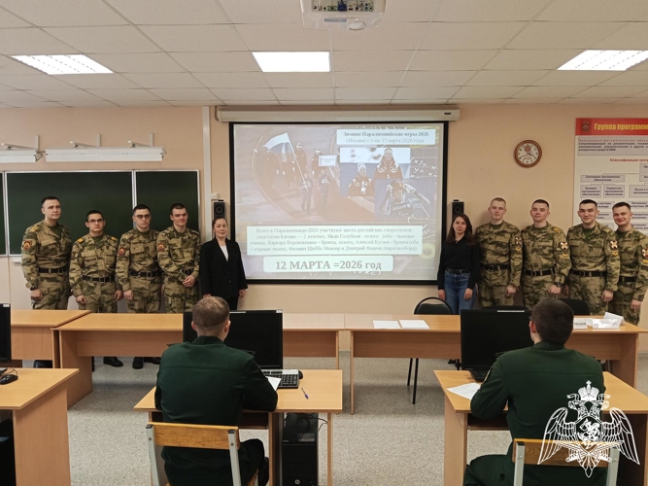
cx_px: 324
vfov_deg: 51.3
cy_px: 243
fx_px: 505
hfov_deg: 65.3
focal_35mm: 27
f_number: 1.8
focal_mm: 3.98
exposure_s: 1/50
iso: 250
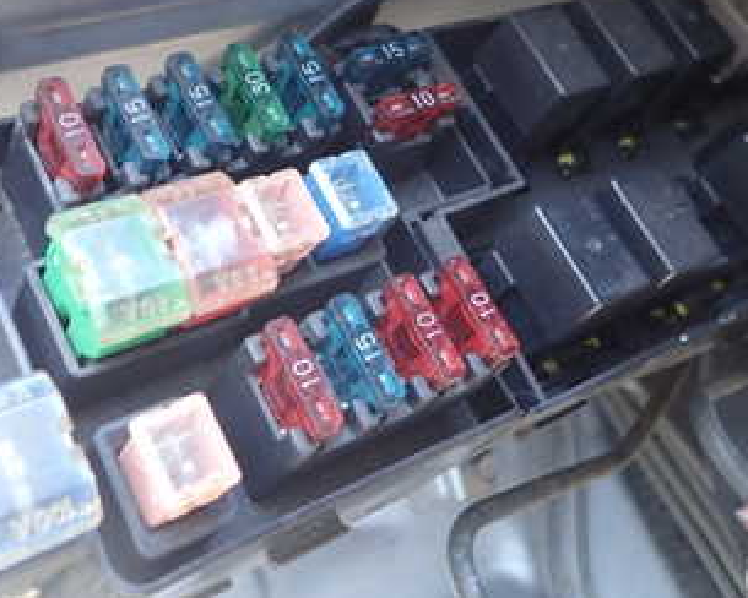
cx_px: 287
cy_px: 164
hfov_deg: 38.6
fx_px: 1063
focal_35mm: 48
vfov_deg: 31.0
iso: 200
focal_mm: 4.5
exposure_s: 1/60
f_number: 2
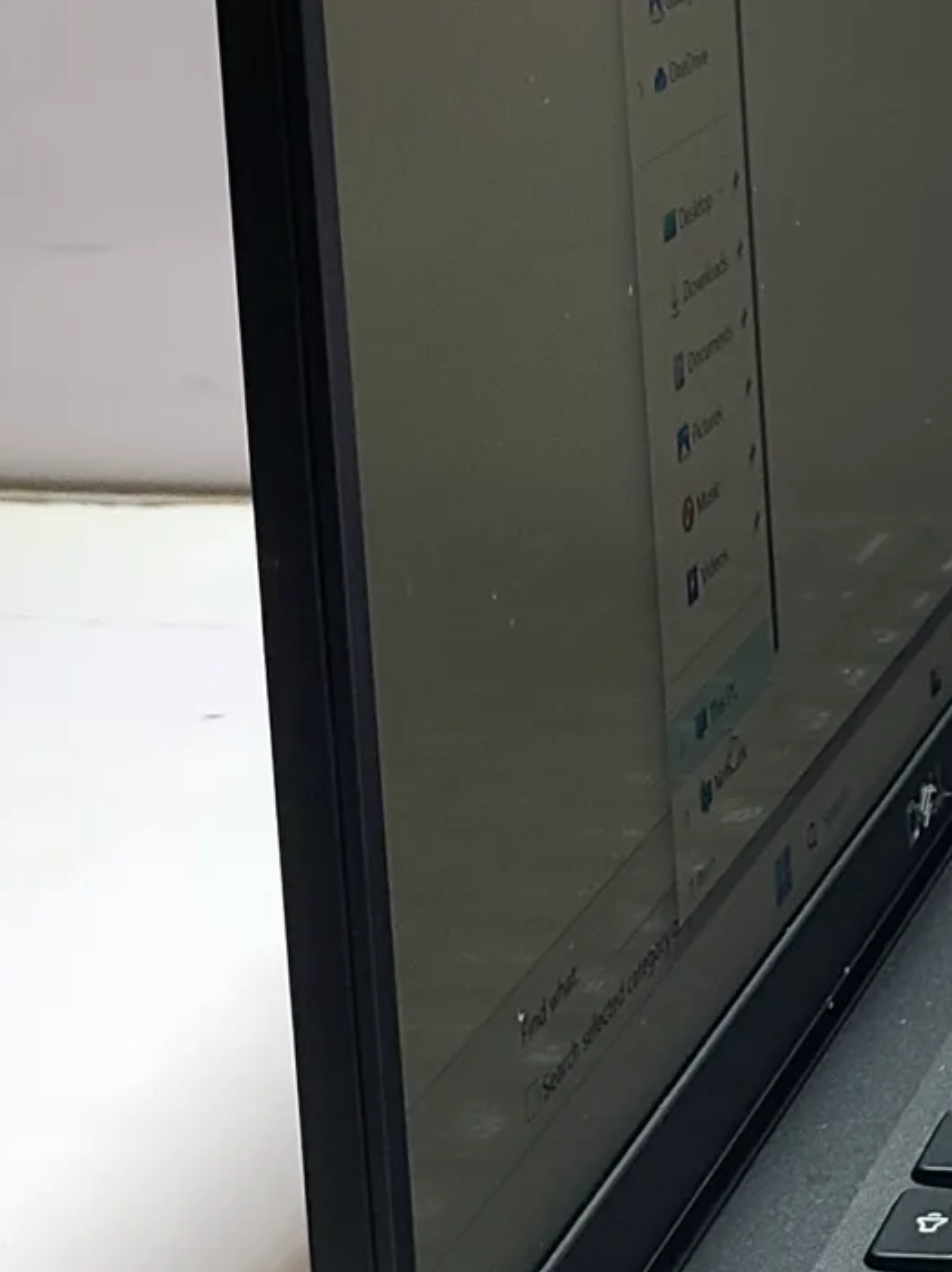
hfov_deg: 14.2
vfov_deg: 20.1
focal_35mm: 95
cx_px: 1549
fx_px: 3487
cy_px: 51
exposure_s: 1/50
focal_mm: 5.4
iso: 80
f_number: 1.8
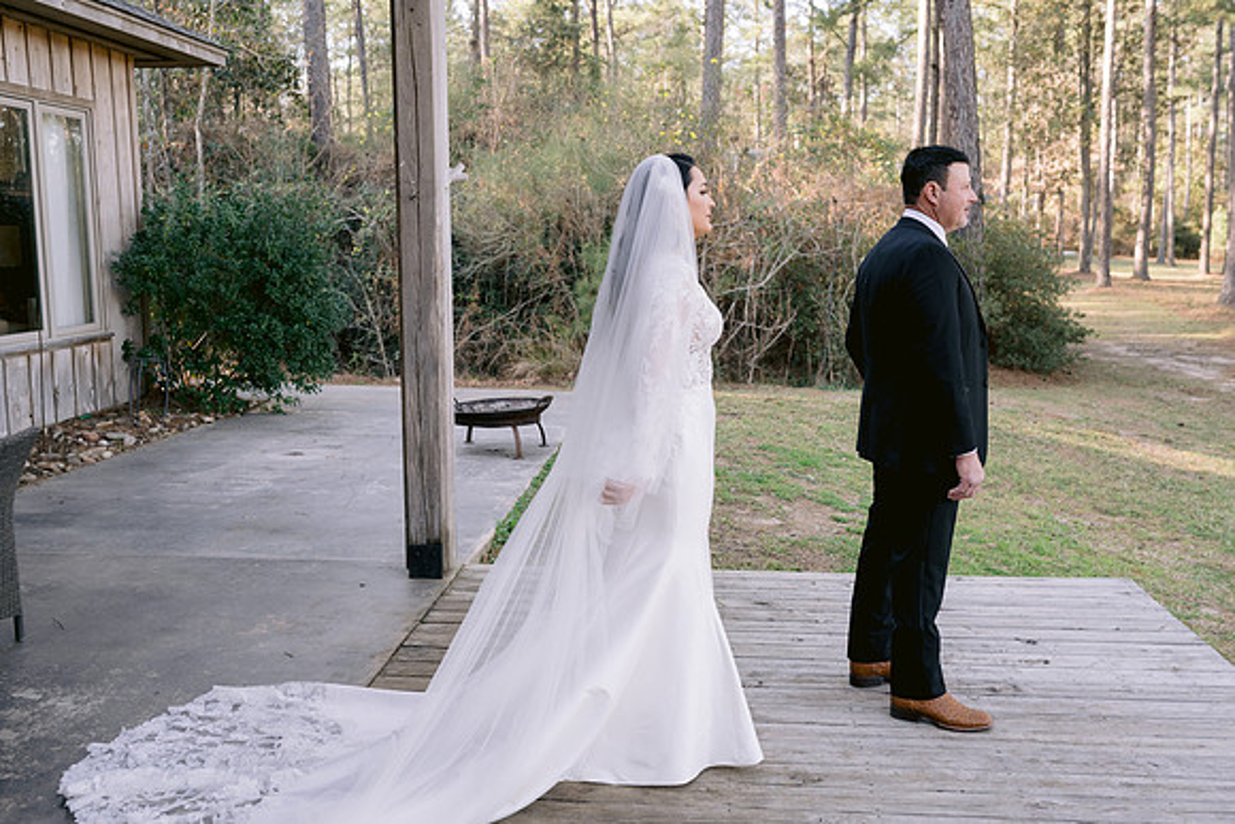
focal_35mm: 35
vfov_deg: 37.9
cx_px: 618
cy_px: 412
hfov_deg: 54.4
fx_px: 1201
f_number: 4
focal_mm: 35
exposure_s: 1/200
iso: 400
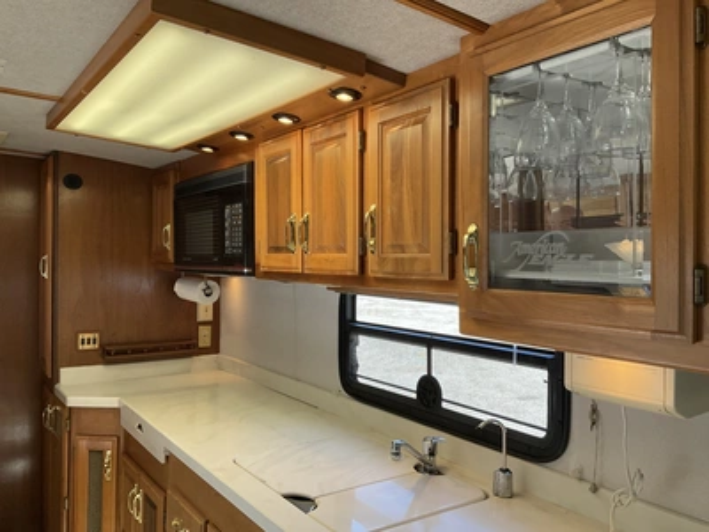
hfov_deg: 61.7
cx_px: 354
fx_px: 594
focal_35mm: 29
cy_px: 266
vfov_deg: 48.2
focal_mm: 3
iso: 50
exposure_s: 1/122
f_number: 1.8
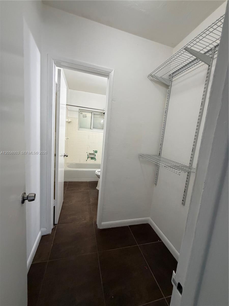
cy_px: 153
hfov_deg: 85.7
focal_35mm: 14
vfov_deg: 102.1
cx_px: 114
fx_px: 123
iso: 320
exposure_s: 1/120
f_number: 2.2
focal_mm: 2.22
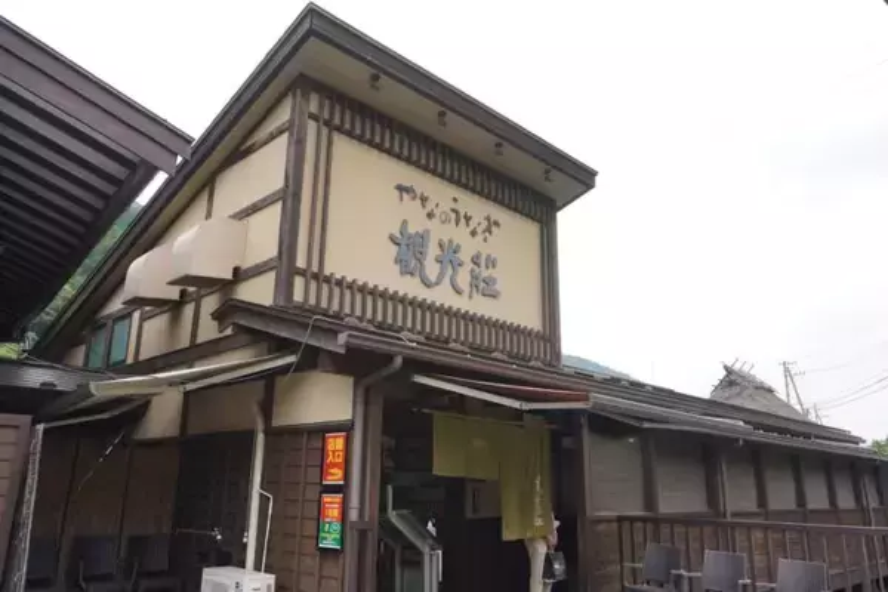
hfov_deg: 67.4
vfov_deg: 47.9
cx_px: 444
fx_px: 666
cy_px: 296
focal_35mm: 27
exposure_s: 1/100
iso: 100
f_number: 5.6
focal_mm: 18
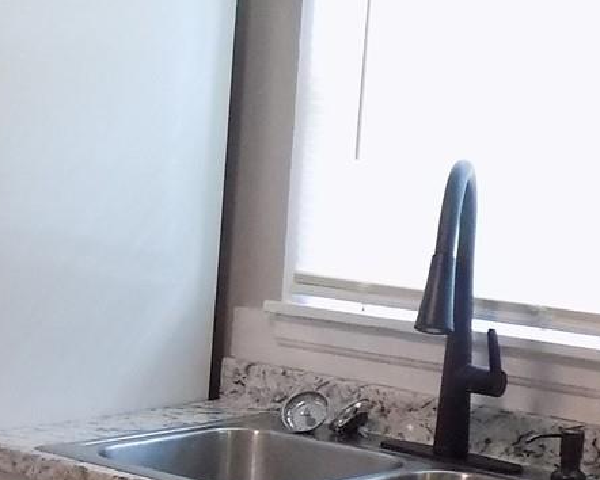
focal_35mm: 104
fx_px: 1848
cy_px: 560
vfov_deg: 14.4
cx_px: 10
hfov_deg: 18.0
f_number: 3.1
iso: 200
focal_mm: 4
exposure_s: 1/30
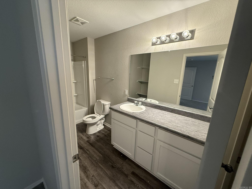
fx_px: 102
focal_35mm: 14
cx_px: 126
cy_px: 94
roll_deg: -2.0
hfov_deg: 102.1
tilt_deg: -11.6
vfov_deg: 85.7
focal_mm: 2.22
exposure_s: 1/60
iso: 250
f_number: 2.2
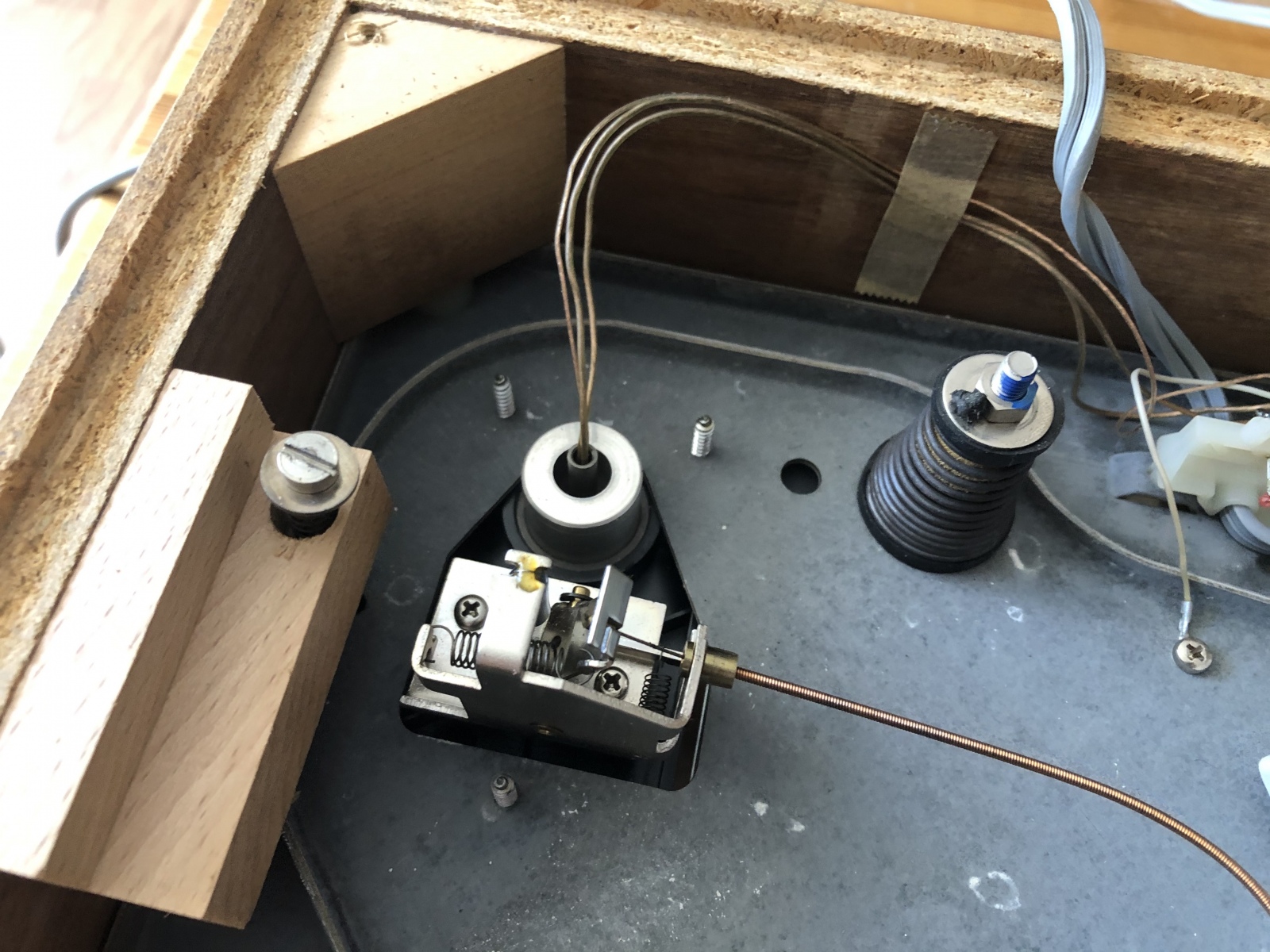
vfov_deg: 49.7
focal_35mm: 28
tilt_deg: -64.7
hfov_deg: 63.4
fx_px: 1027
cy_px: 476
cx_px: 635
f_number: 1.8
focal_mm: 3.99
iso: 64
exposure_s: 1/15
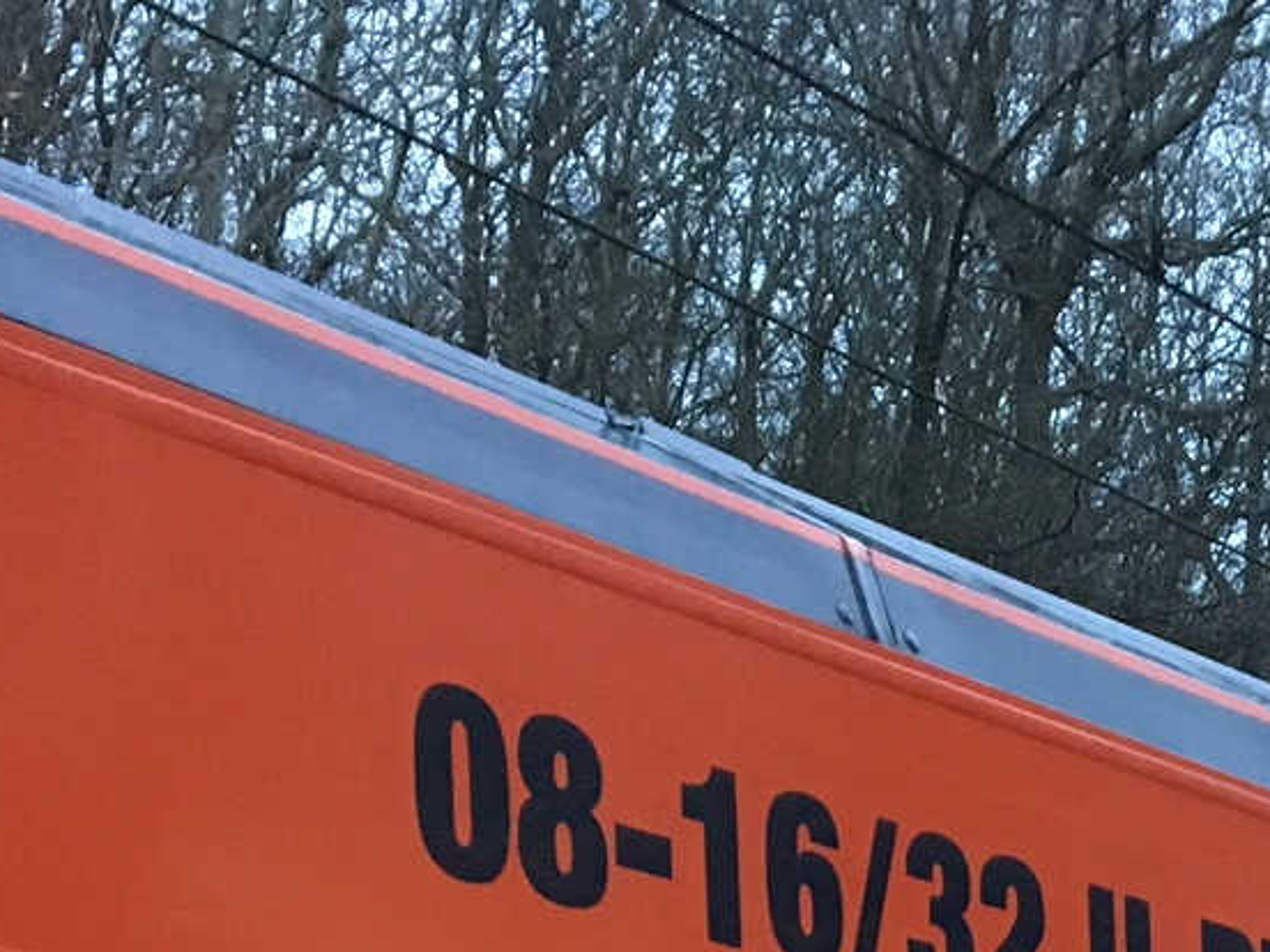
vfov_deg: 12.7
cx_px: 1164
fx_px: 3889
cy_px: 1720
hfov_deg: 18.2
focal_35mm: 106
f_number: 2.2
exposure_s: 1/33
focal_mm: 4.15
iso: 250
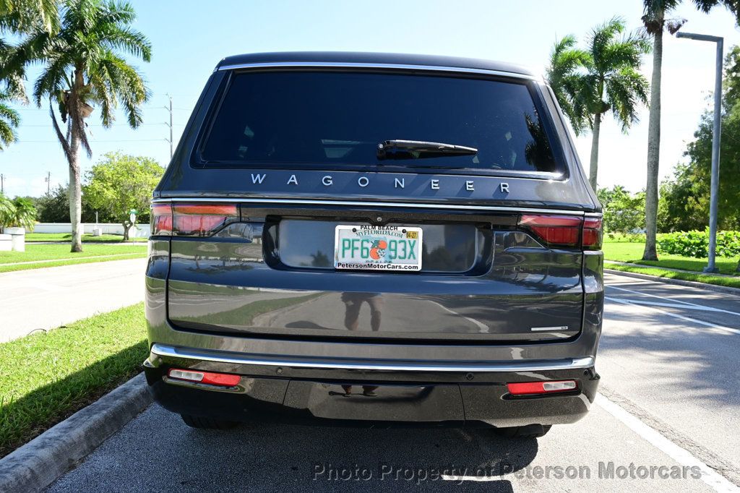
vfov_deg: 53.1
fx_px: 493
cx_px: 370
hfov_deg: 73.8
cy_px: 246
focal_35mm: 24
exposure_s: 1/125
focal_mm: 16
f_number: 5.6
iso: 100
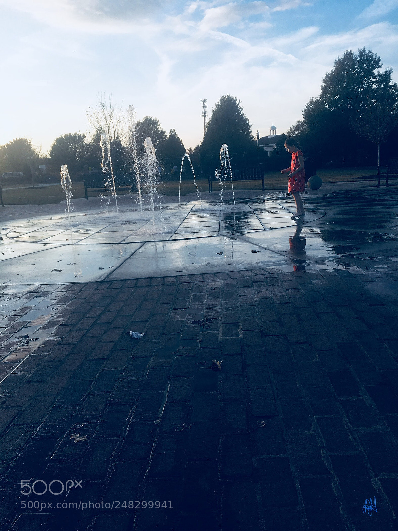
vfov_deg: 61.7
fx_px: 445
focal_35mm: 29
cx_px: 199
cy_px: 266
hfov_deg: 48.2
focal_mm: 4.15
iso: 25
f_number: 2.2
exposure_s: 1/625
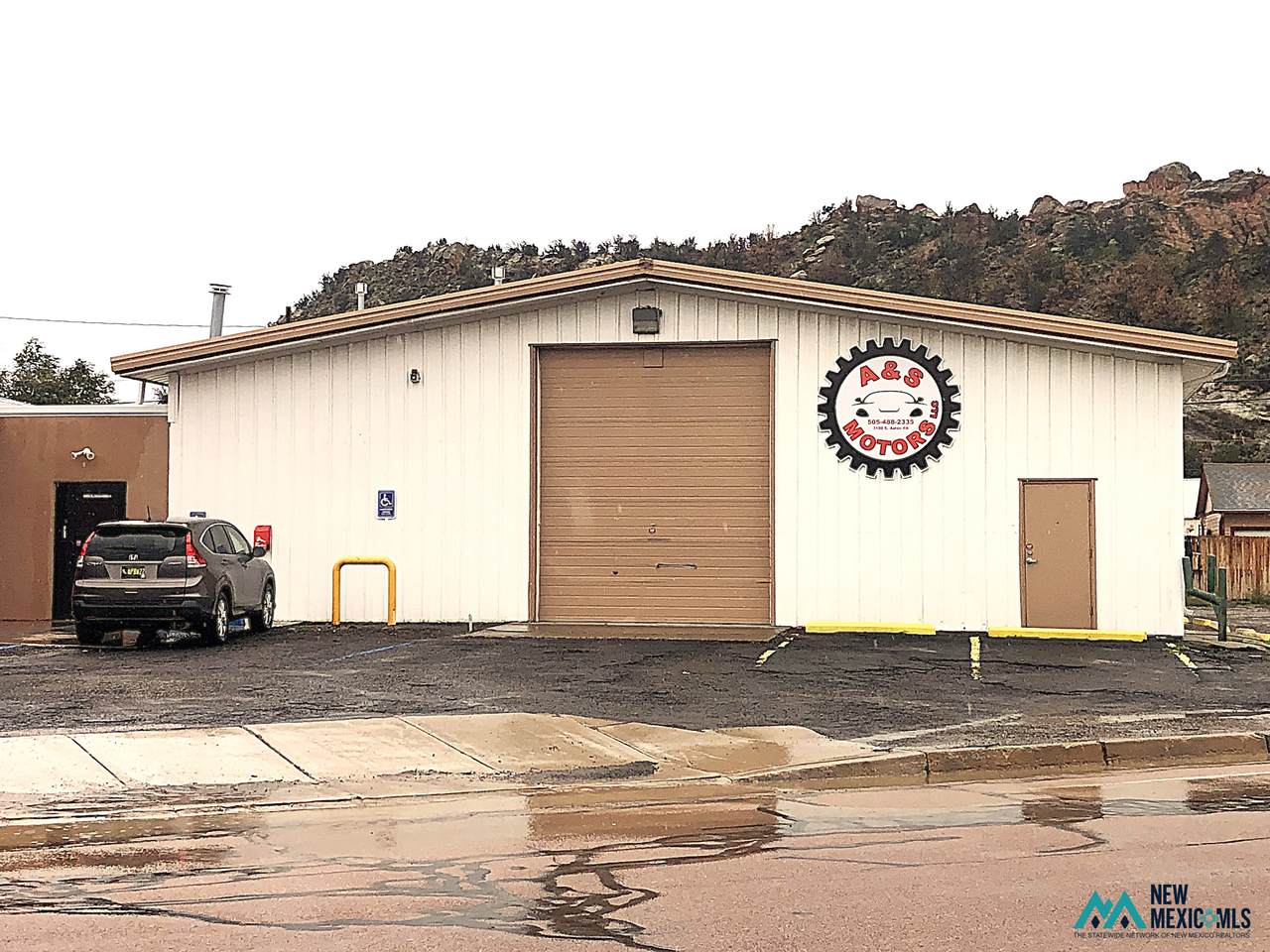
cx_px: 635
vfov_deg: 27.0
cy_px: 476
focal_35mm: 54
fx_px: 1981
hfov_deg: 35.5
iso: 20
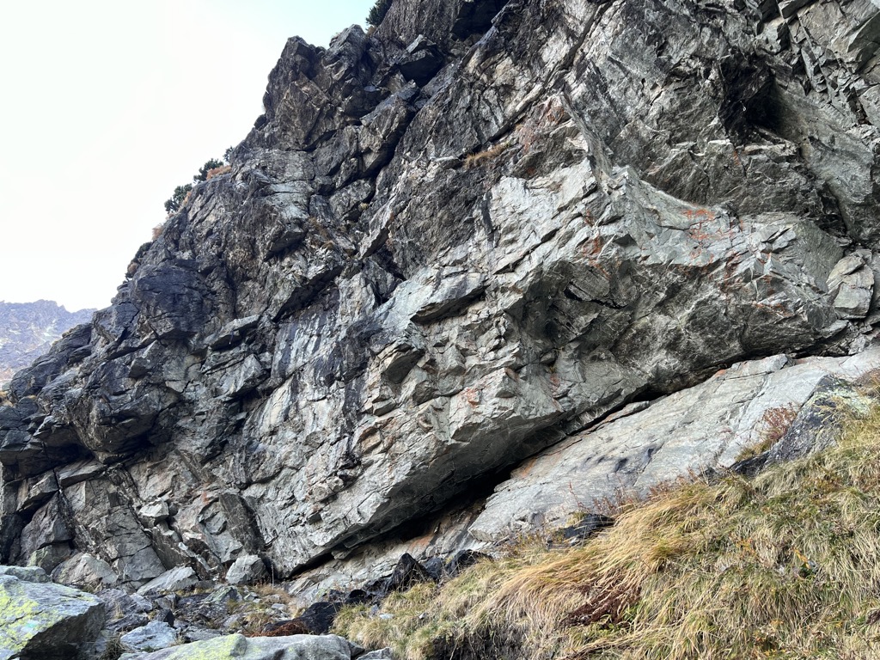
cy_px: 330
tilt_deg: +36.4
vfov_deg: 53.1
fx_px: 661
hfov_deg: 67.3
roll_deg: -3.0
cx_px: 440
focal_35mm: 26
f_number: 1.5
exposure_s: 1/121
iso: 64
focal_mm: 5.7
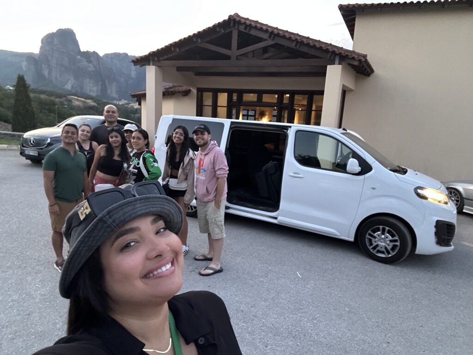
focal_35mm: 23
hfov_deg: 73.9
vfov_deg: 58.9
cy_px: 178
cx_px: 236
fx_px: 314
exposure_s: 1/25
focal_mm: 2.69
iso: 640
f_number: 1.9
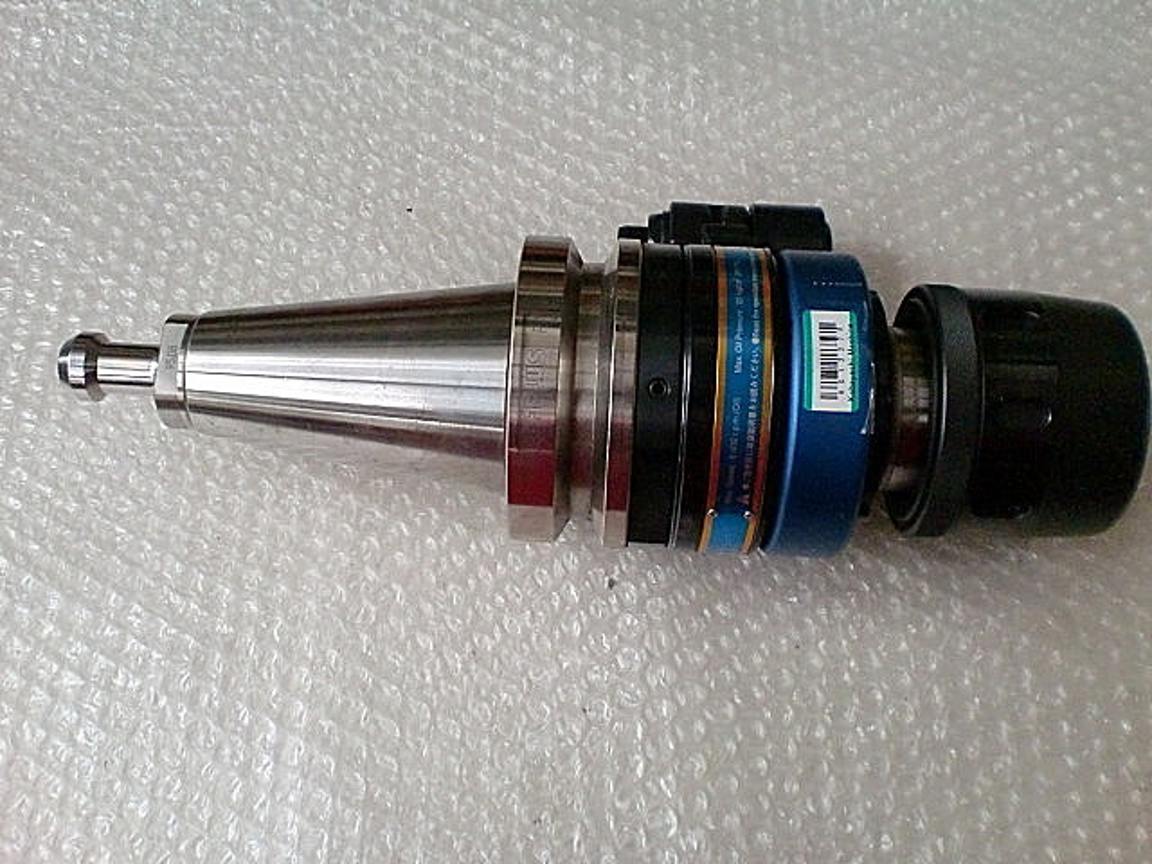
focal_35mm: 35
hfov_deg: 52.6
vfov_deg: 40.7
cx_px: 576
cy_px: 432
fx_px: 1165
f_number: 3.1
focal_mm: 6.3
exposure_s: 1/60
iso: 640
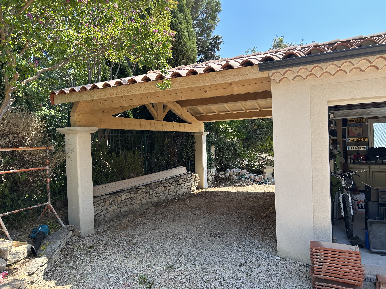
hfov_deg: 67.3
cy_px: 144
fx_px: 290
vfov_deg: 53.1
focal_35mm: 26
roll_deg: +2.1
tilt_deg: -0.6
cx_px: 193
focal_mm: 5.7
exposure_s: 1/965
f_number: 1.5
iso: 50
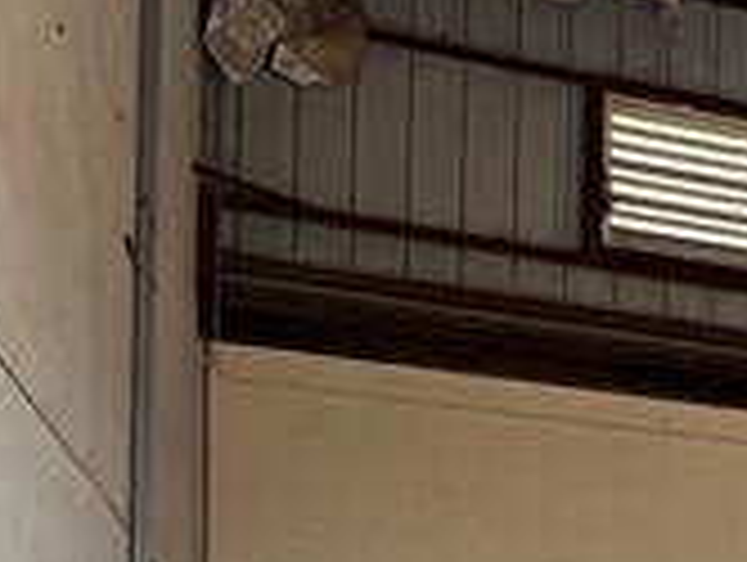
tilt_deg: +0.5
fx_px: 1729
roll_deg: +0.0
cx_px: 1476
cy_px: 877
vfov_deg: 16.6
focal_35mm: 80
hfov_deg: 17.6
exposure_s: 1/99
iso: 80
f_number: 1.8
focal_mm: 1.57
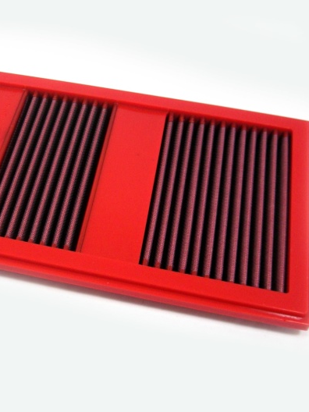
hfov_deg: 27.0
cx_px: 60
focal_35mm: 53
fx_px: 631
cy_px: 199
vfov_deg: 36.2
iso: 134
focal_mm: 5.7
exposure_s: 1/117
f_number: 2.8
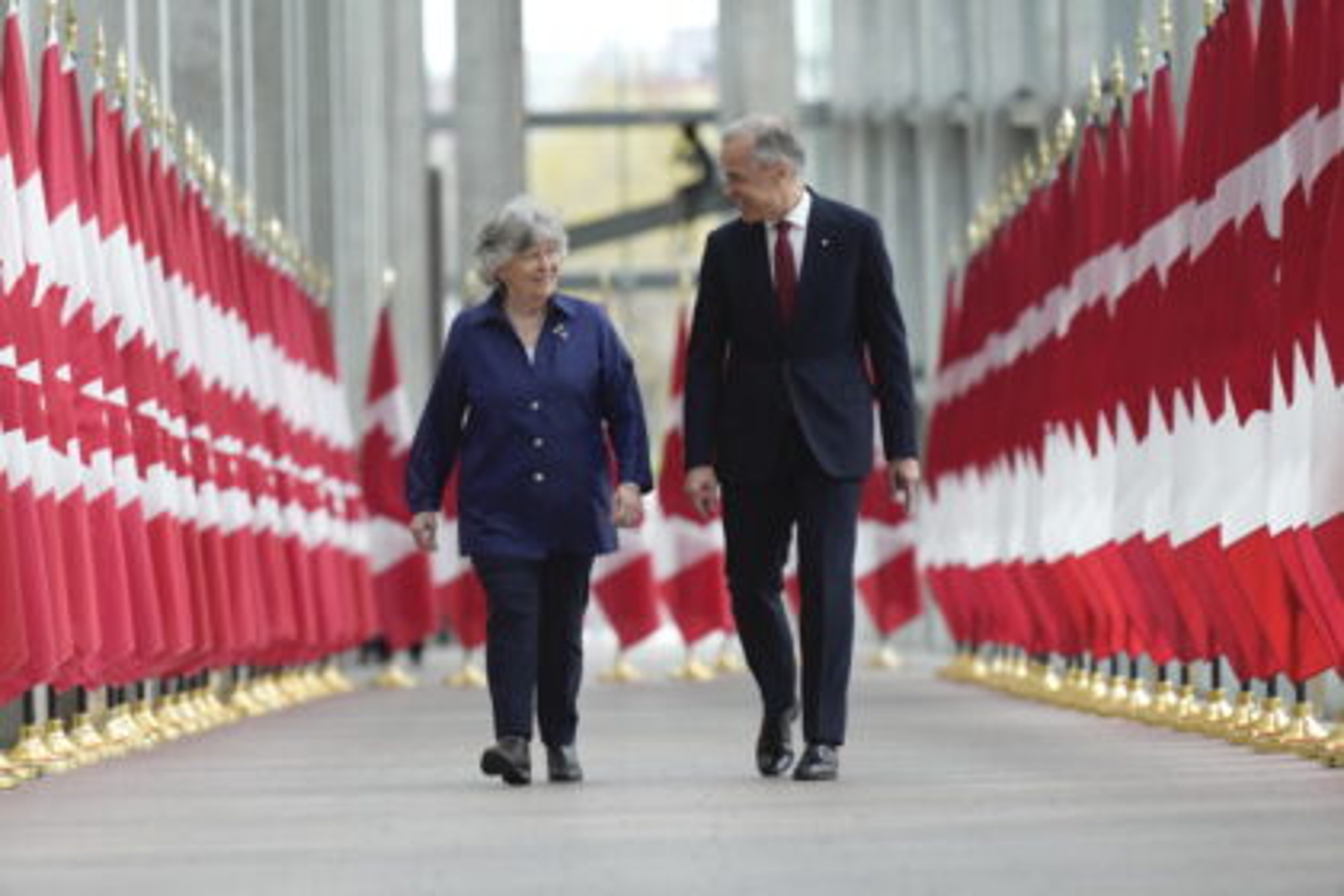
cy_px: 448
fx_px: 8511
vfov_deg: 6.0
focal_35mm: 228
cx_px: 672
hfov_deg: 9.0
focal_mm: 228
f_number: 4
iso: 800
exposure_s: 1/500
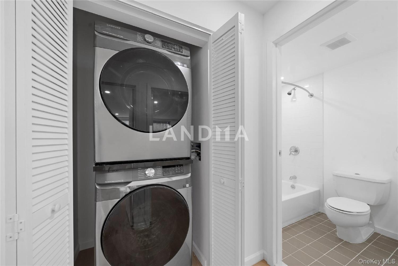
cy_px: 133
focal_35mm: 13
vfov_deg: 85.4
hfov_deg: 108.3
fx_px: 144
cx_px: 199
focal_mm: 13
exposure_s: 1/2
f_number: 8
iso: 250
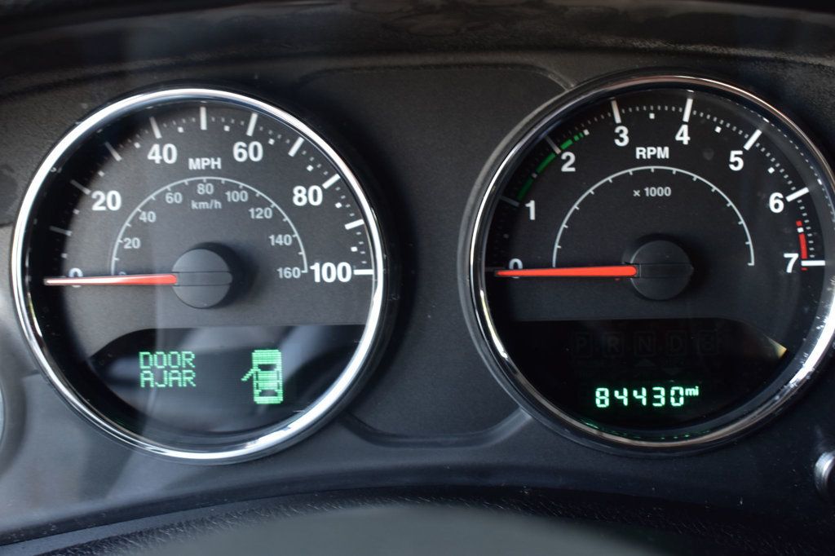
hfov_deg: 38.9
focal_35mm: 51
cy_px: 278
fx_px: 1182
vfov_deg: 26.5
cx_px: 418
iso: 560
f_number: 6.3
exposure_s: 1/15
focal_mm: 34
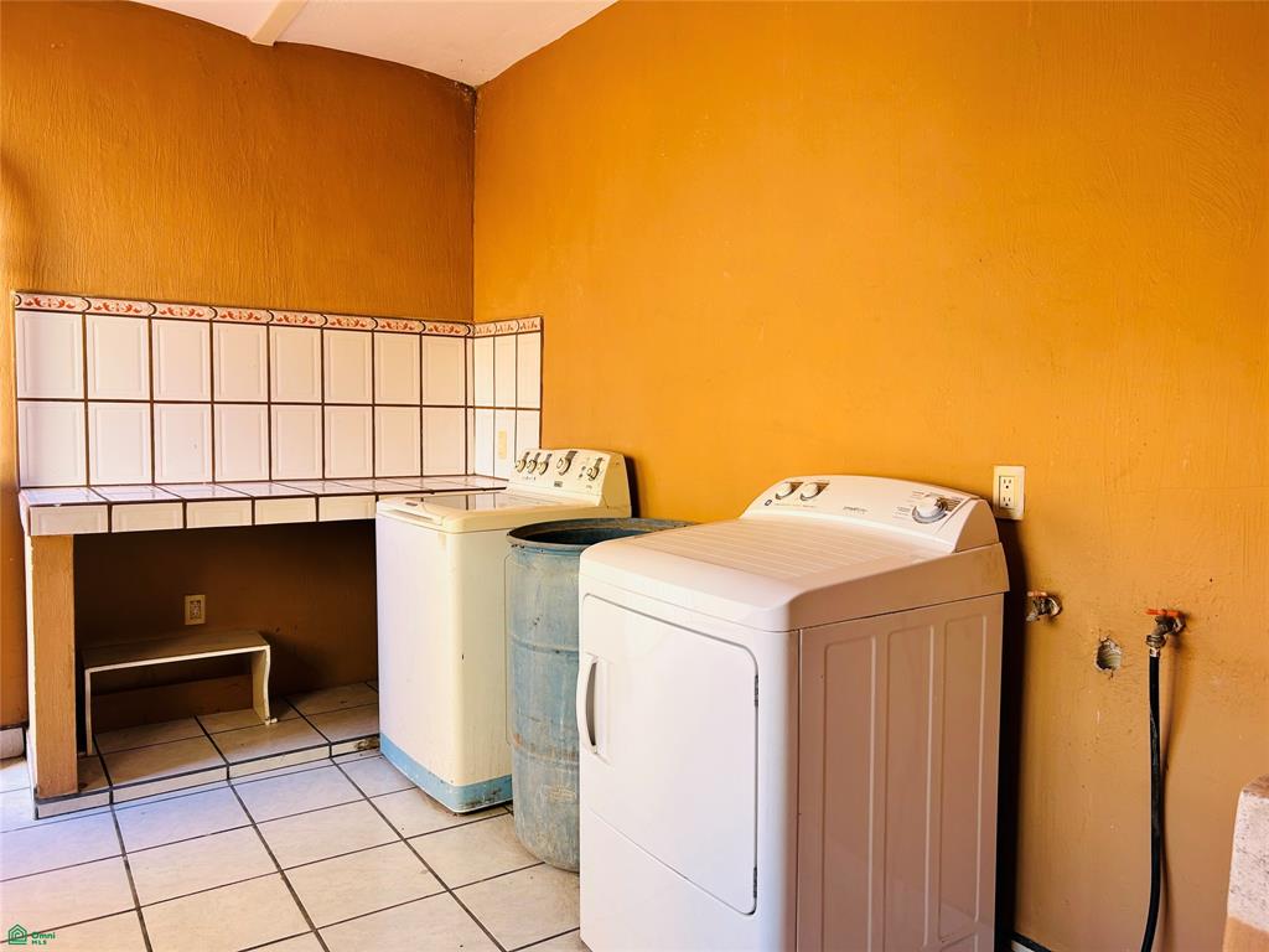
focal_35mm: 26
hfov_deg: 67.3
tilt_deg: -4.3
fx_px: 953
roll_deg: -0.7
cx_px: 634
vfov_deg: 53.1
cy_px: 476
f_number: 1.5
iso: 50
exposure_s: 1/121
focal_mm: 5.7
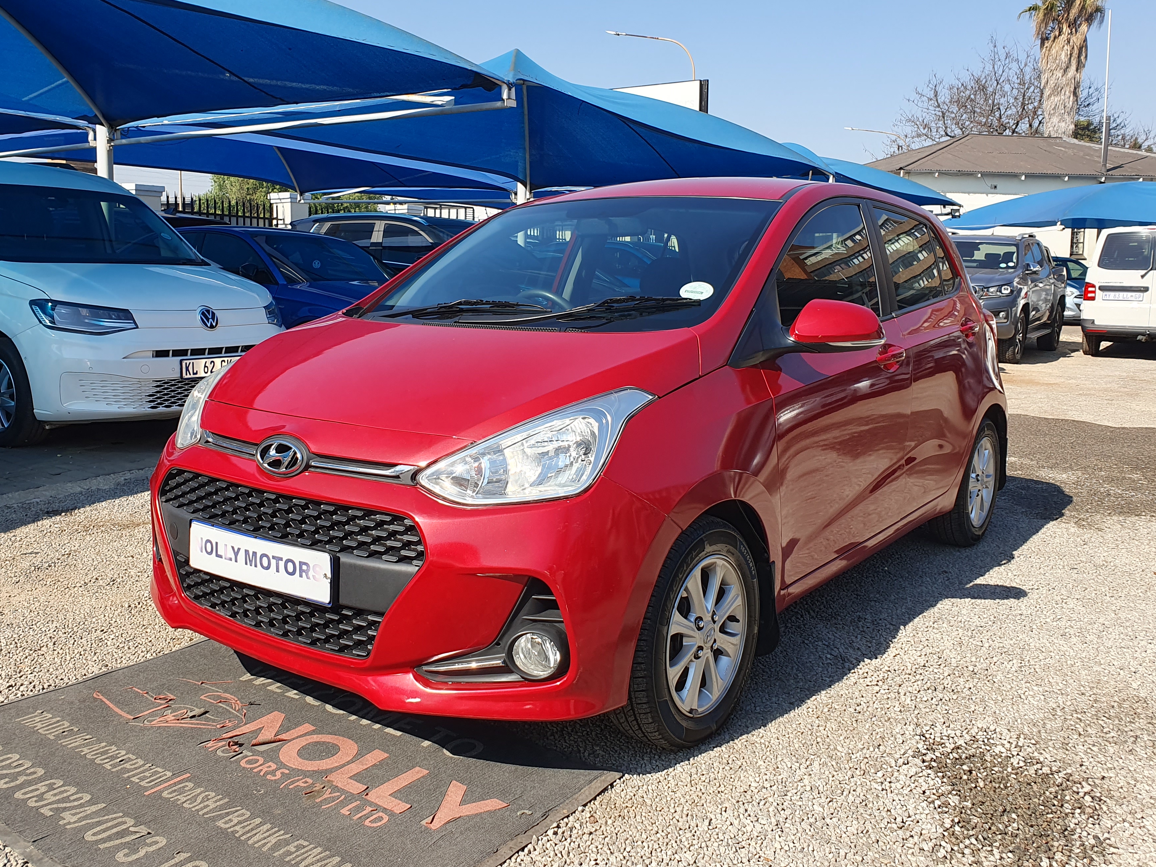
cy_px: 373
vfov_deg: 46.7
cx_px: 548
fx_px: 1002
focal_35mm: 30
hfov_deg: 59.9
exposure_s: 1/856
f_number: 2.4
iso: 50
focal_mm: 4.32
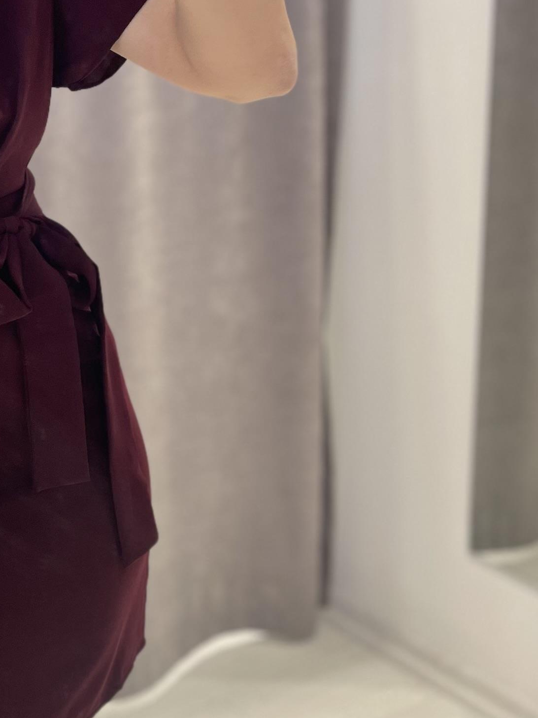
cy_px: 178
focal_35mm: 72
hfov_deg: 19.6
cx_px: -55
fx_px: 1492
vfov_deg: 26.7
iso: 50
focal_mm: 5.1
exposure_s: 1/100
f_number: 1.6
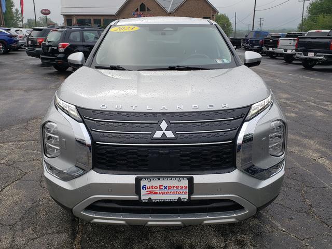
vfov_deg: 53.1
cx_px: 166
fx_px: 249
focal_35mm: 26
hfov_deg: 67.3
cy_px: 124
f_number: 2.4
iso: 50
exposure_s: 1/854
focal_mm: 4.3
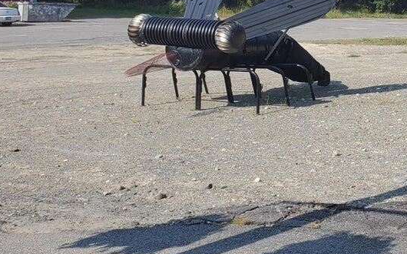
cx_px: 460
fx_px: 787
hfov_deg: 26.5
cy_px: -12
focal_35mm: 71
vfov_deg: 17.8
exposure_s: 1/1008
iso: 50
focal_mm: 4.3
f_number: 2.4
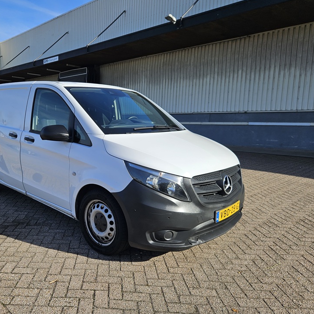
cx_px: 107
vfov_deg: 57.3
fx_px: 287
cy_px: 159
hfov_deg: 56.2
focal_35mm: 28
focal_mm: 5.4
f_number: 1.8
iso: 25
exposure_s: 1/1686
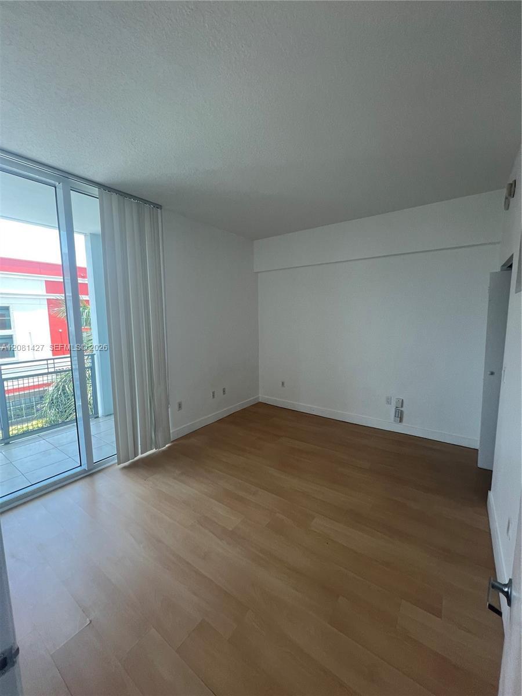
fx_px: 261
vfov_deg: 106.2
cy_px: 348
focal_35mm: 13
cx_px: 261
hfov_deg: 89.9
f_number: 1.8
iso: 64
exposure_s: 1/99
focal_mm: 1.57
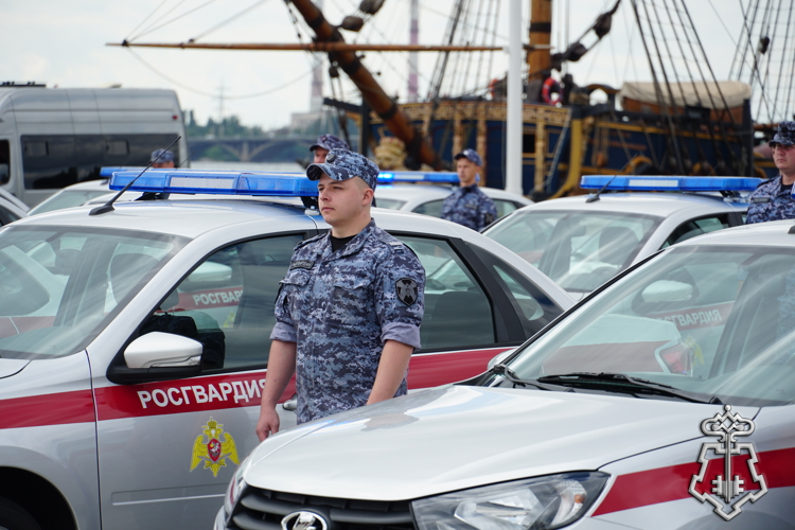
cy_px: 265
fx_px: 4472
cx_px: 398
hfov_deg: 10.2
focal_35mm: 202
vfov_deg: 6.8
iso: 100
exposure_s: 1/250
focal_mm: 135
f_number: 6.3
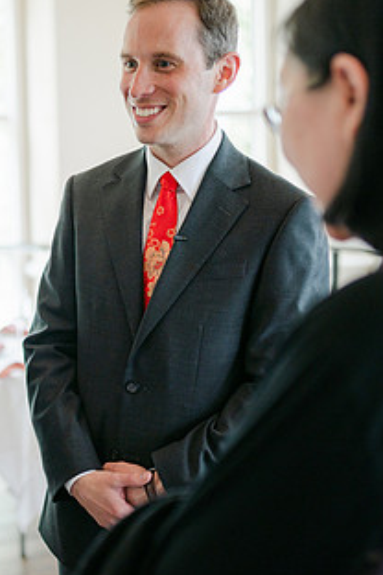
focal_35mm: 65
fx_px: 1037
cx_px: 41
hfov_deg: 20.5
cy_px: 276
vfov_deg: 31.0
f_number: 1.4
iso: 100
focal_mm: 35
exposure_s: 1/1000
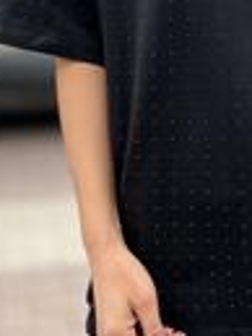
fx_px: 804
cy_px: -72
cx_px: 260
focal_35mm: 83
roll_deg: +3.2
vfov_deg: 21.7
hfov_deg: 17.3
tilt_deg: -1.7
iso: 50
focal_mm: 5.7
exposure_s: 1/1645
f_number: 1.5
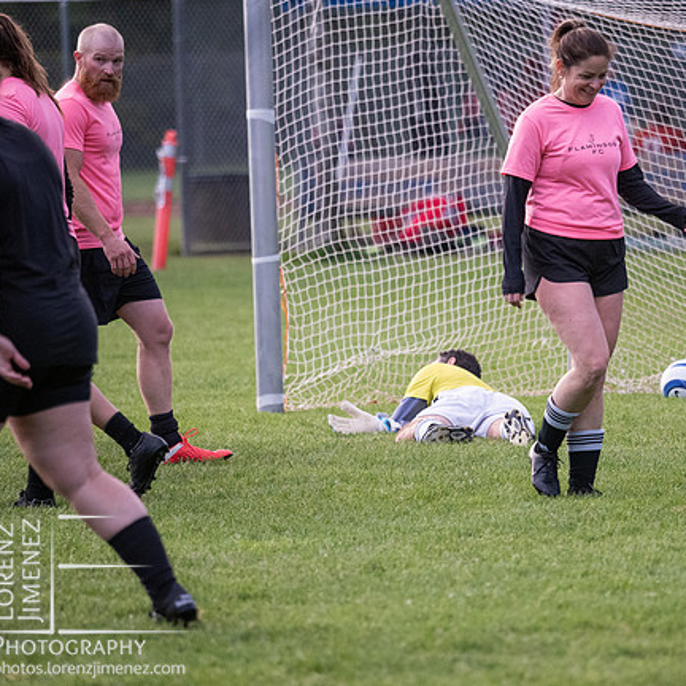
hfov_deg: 4.9
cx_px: 430
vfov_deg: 4.9
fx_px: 7982
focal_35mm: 356
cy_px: 342
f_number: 2.8
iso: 1600
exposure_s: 1/1000
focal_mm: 150
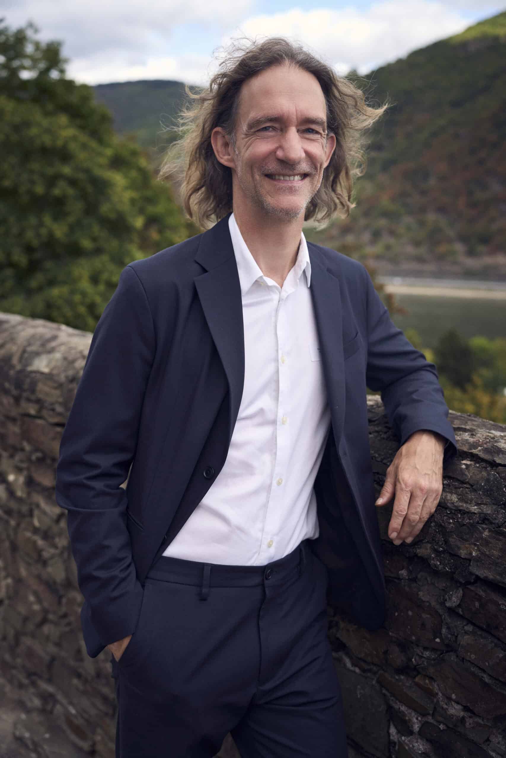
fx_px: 801
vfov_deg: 50.7
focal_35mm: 38
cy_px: 379
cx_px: 253
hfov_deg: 35.1
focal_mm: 38
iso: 200
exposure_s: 1/800
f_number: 3.2
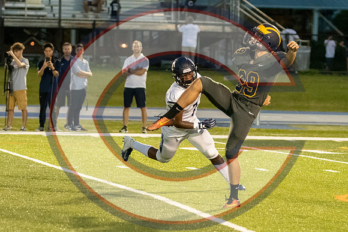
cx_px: 225
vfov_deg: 4.7
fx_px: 2805
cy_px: 118
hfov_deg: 7.1
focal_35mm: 290
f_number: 2.8
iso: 9000
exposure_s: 1/1600
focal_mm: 110
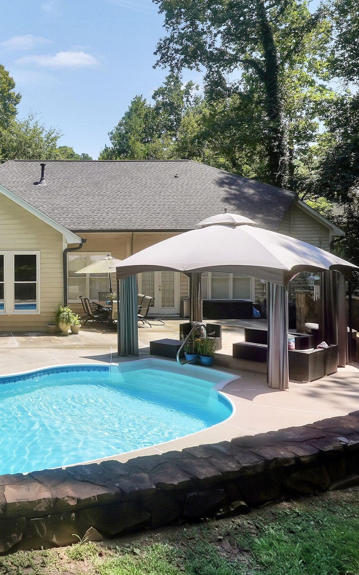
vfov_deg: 66.3
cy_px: 261
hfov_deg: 38.7
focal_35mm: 28
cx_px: -12
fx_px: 438
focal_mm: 10
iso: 100
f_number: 8
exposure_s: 1/250
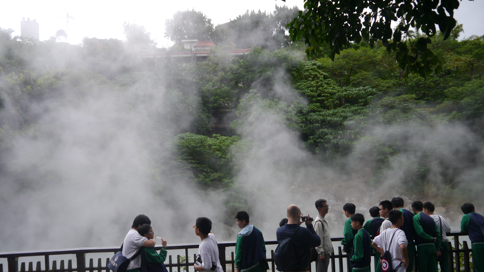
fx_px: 398
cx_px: 239
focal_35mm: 31
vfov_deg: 37.4
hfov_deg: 62.6
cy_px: 181
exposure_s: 1/125
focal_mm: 14
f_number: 4
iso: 160
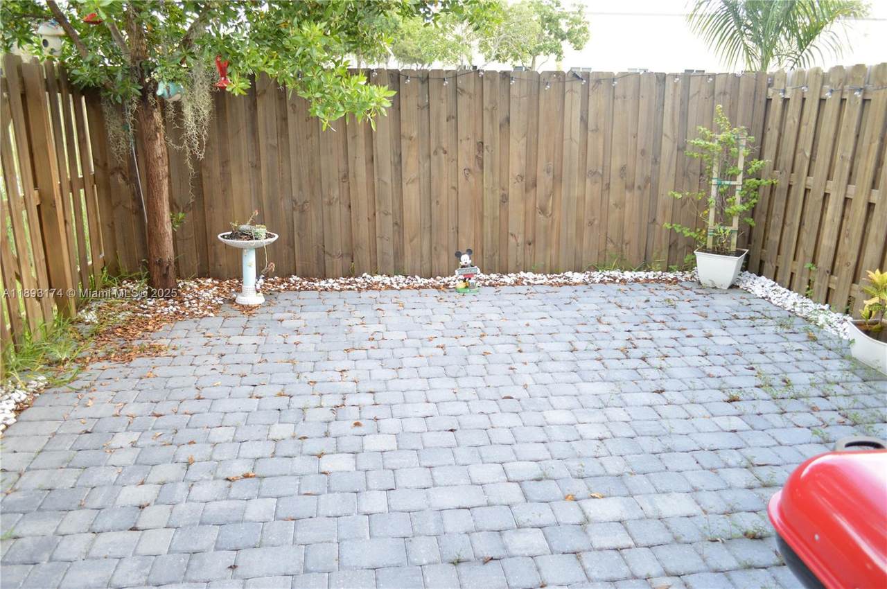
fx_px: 664
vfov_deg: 47.8
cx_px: 444
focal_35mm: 27
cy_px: 294
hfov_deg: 67.4
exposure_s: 1/60
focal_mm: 18
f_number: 4
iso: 400
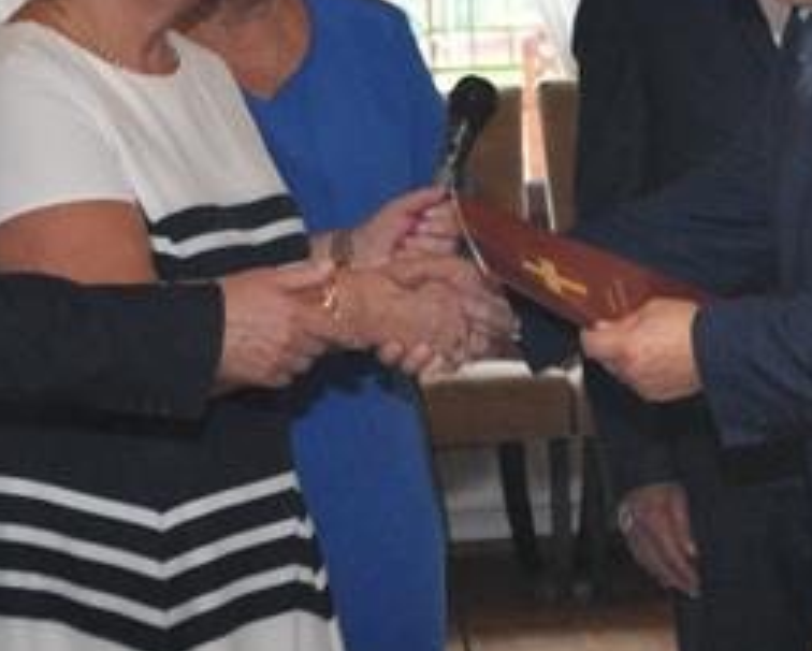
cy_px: 35
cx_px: 586
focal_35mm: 200
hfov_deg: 9.6
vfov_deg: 7.7
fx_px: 4808
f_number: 4.5
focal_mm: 35
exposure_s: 1/60
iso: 1800
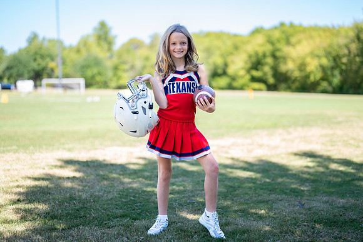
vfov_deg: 24.4
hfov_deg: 35.9
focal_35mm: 56
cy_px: 122
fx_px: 560
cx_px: 184
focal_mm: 50
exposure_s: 1/1250
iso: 100
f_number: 1.2
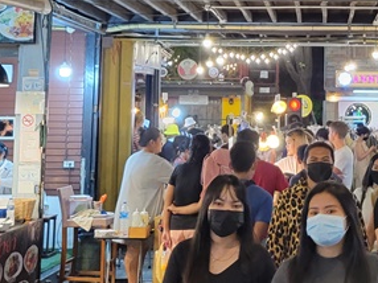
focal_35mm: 91
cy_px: -15
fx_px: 993
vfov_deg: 15.8
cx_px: 287
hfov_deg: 21.4
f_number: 1.8
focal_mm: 5.4
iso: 250
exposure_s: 1/50
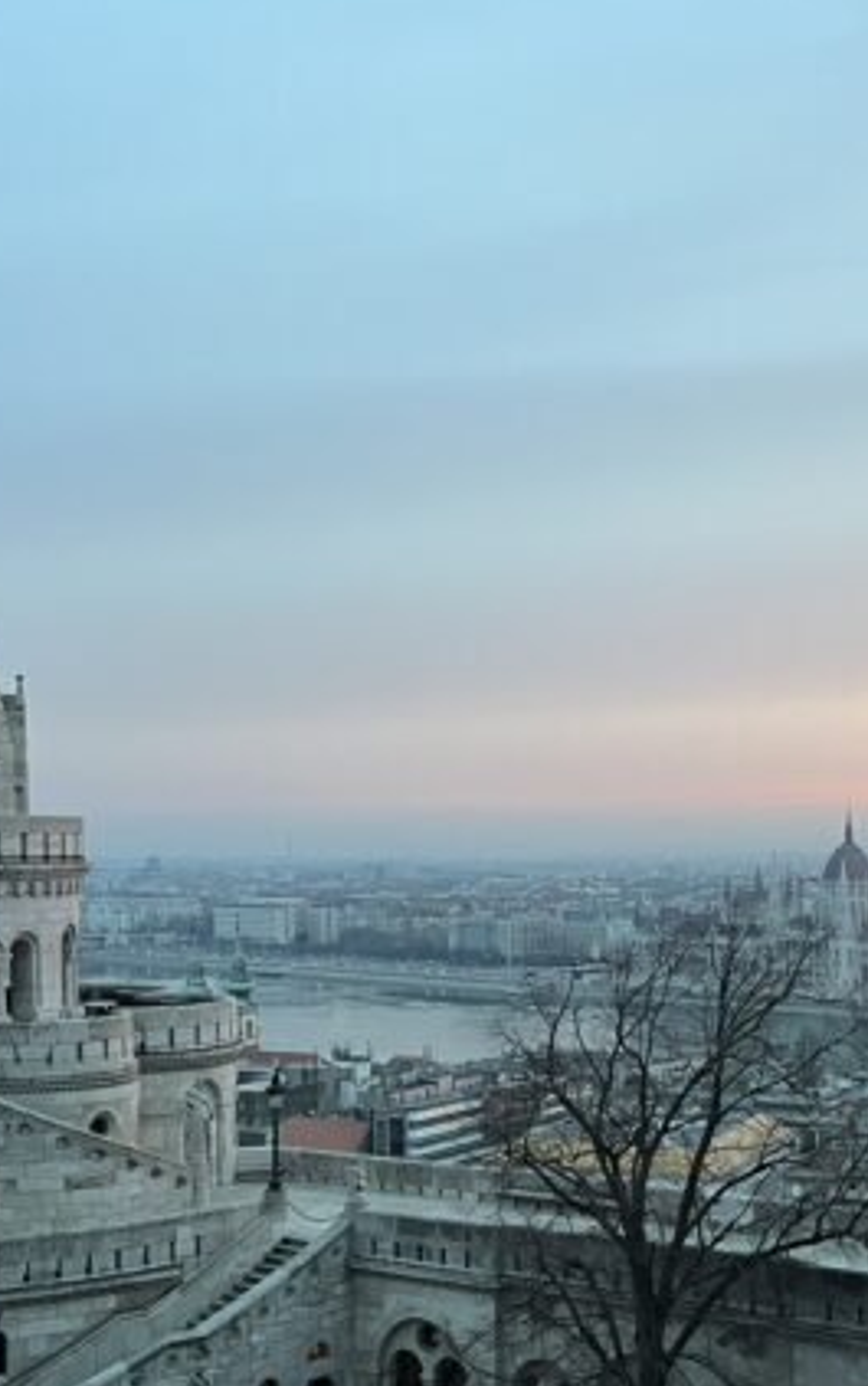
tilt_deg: -2.7
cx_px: 632
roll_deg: +0.0
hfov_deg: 25.6
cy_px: 927
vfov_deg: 39.8
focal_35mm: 50
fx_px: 1889
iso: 250
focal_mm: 5.1
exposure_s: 1/60
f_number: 1.6
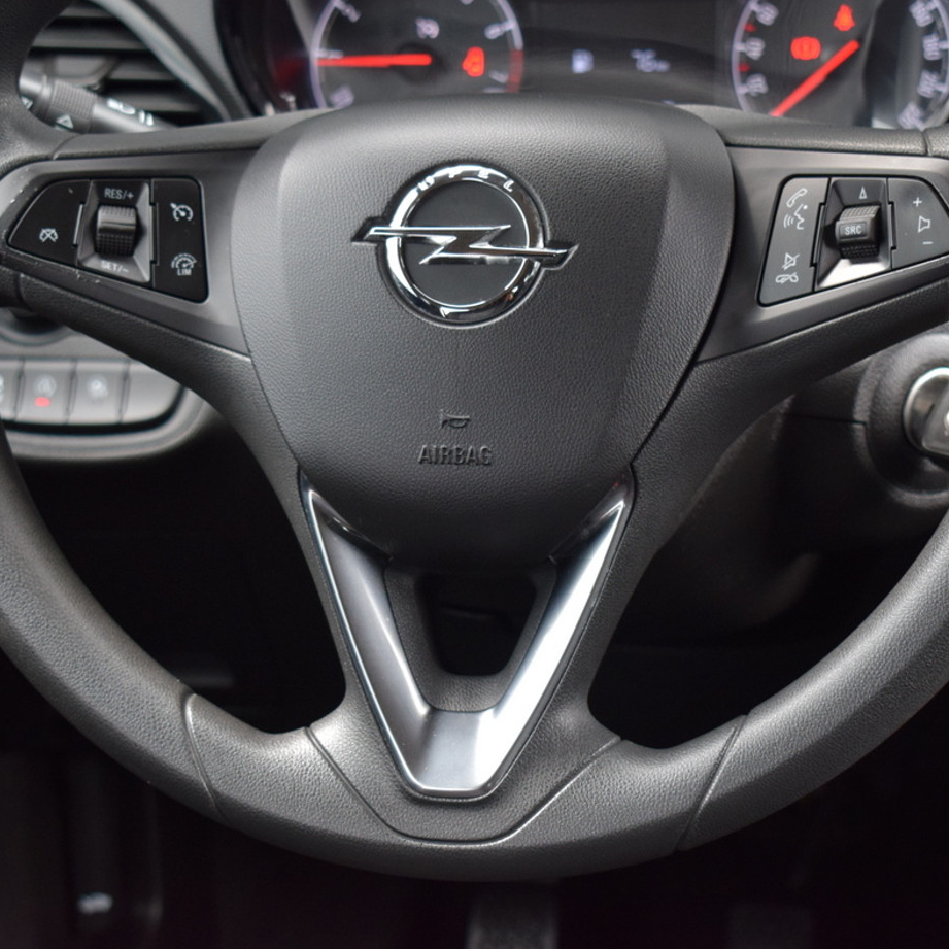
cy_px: 471
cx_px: 469
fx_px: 2885
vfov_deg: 18.7
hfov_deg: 18.7
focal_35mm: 93
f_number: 5.3
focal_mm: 48
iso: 1000
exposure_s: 1/60
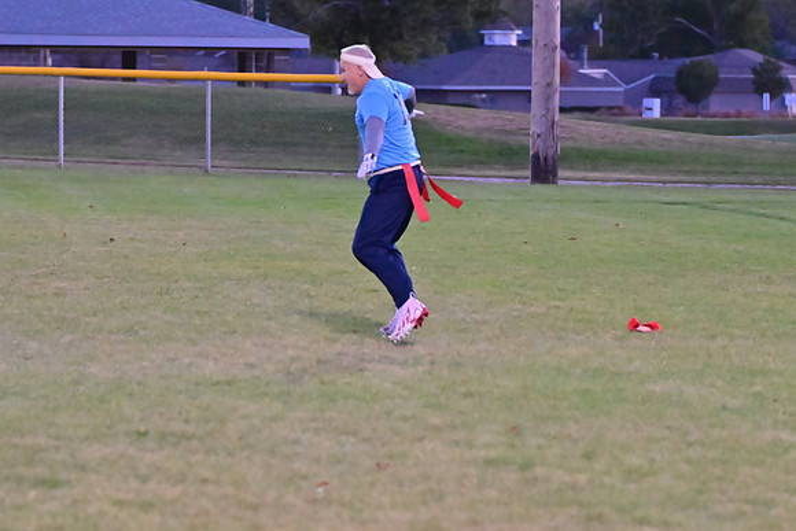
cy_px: 266
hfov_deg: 11.4
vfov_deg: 7.6
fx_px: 3981
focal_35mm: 180
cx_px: 398
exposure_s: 1/500
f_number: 4
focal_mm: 120
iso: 6400
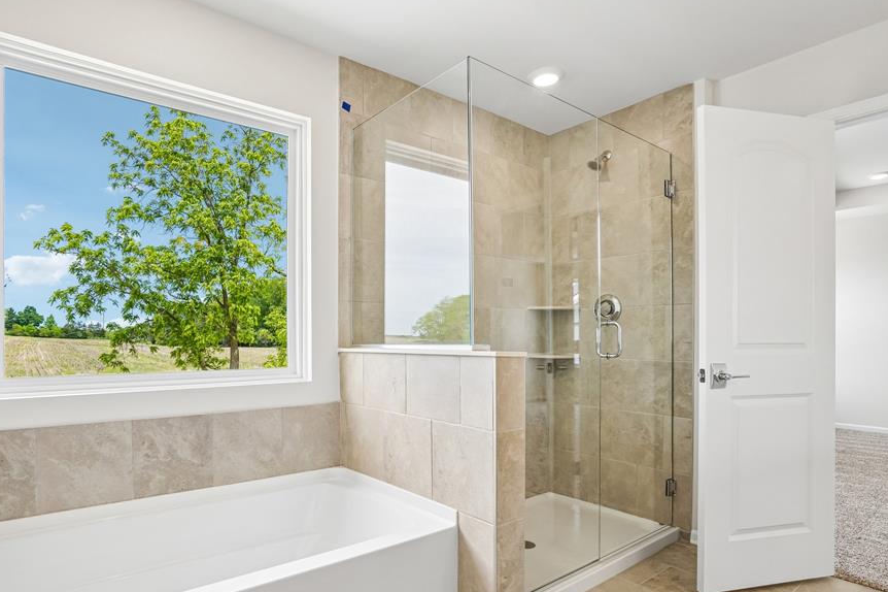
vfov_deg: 64.2
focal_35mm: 19
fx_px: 468
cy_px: 341
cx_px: 387
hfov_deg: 86.5
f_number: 8
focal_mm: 16
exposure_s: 1/160
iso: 400
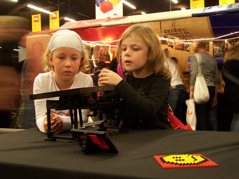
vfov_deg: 30.3
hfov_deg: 39.7
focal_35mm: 48
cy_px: 90
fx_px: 331
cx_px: 120
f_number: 3
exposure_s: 1/2
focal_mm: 8
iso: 80
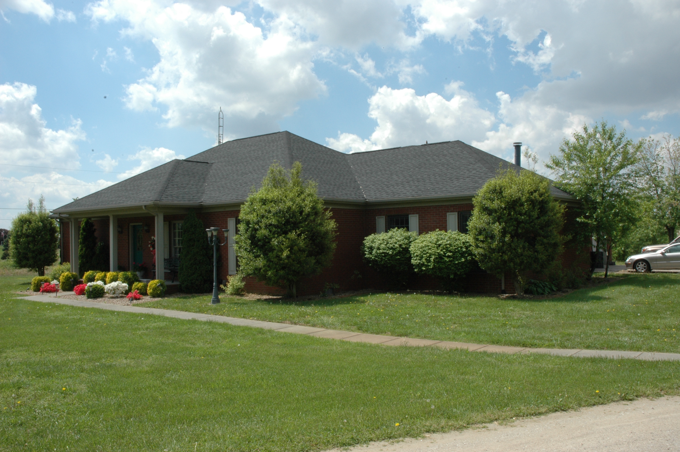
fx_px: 623
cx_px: 340
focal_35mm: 33
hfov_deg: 57.3
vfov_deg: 39.9
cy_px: 226
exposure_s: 1/60
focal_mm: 22
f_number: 22
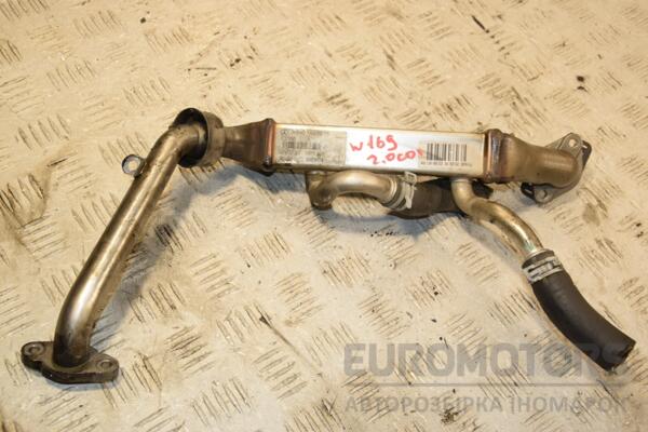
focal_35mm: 51
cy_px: 216
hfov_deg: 38.9
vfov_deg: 26.5
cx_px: 324
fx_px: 918
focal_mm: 34
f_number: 8
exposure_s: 1/200
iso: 800
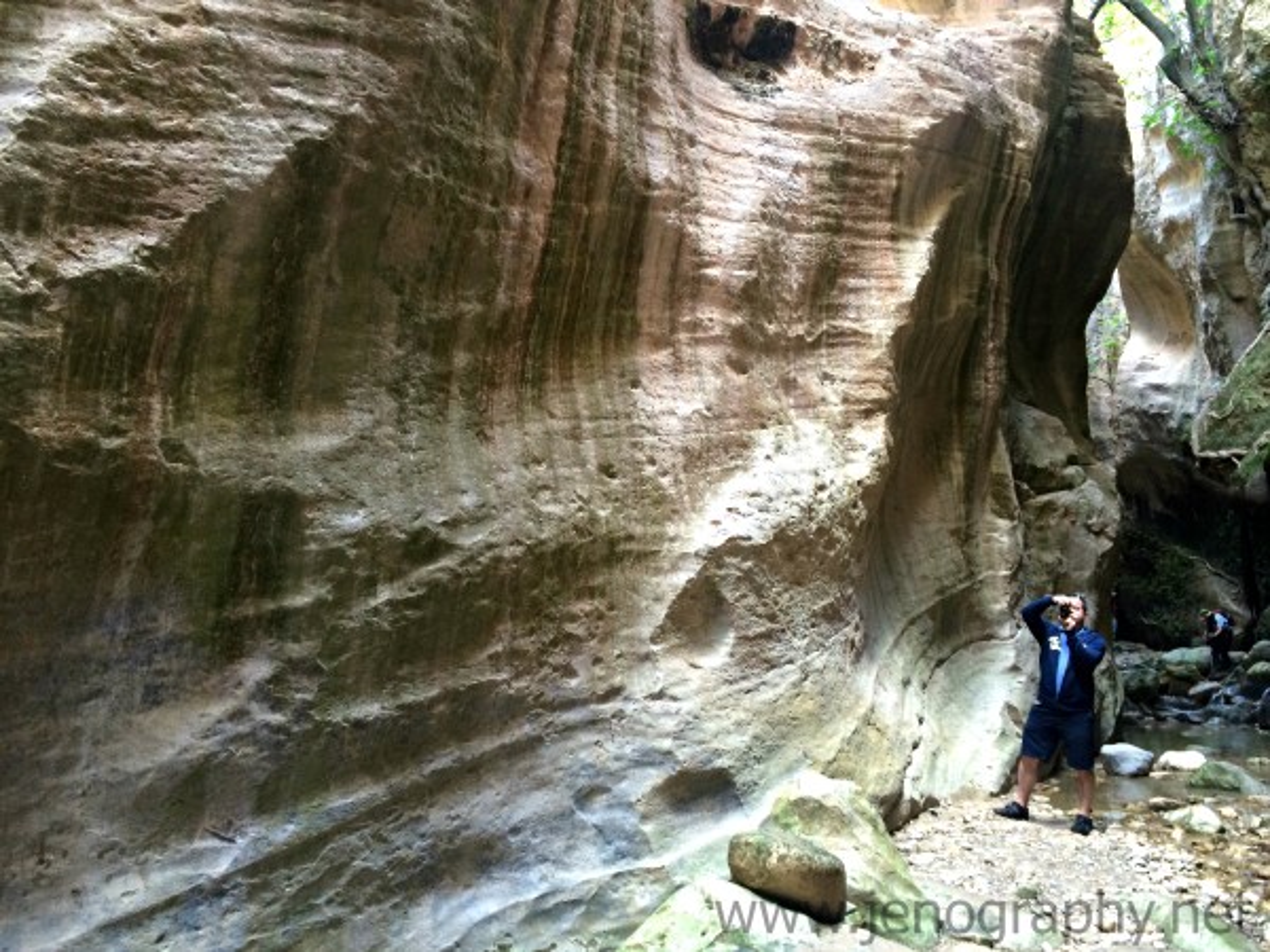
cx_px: 635
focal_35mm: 30
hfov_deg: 60.0
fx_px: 1101
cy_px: 476
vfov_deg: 46.8
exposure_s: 1/30
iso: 125
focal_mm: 4.12
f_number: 2.2
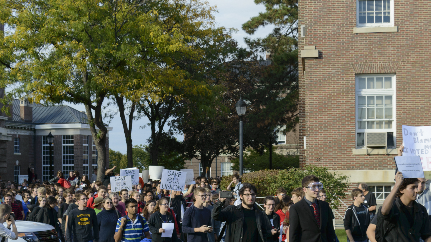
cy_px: 177
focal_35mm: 66
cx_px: 203
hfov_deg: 31.9
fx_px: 754
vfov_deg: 18.2
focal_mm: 24
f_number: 5
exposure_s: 1/200
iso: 100
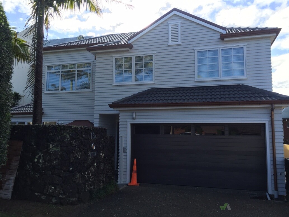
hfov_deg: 61.7
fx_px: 242
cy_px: 108
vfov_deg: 48.2
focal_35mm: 29
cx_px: 144
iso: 32
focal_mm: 4.15
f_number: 2.2
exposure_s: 1/989
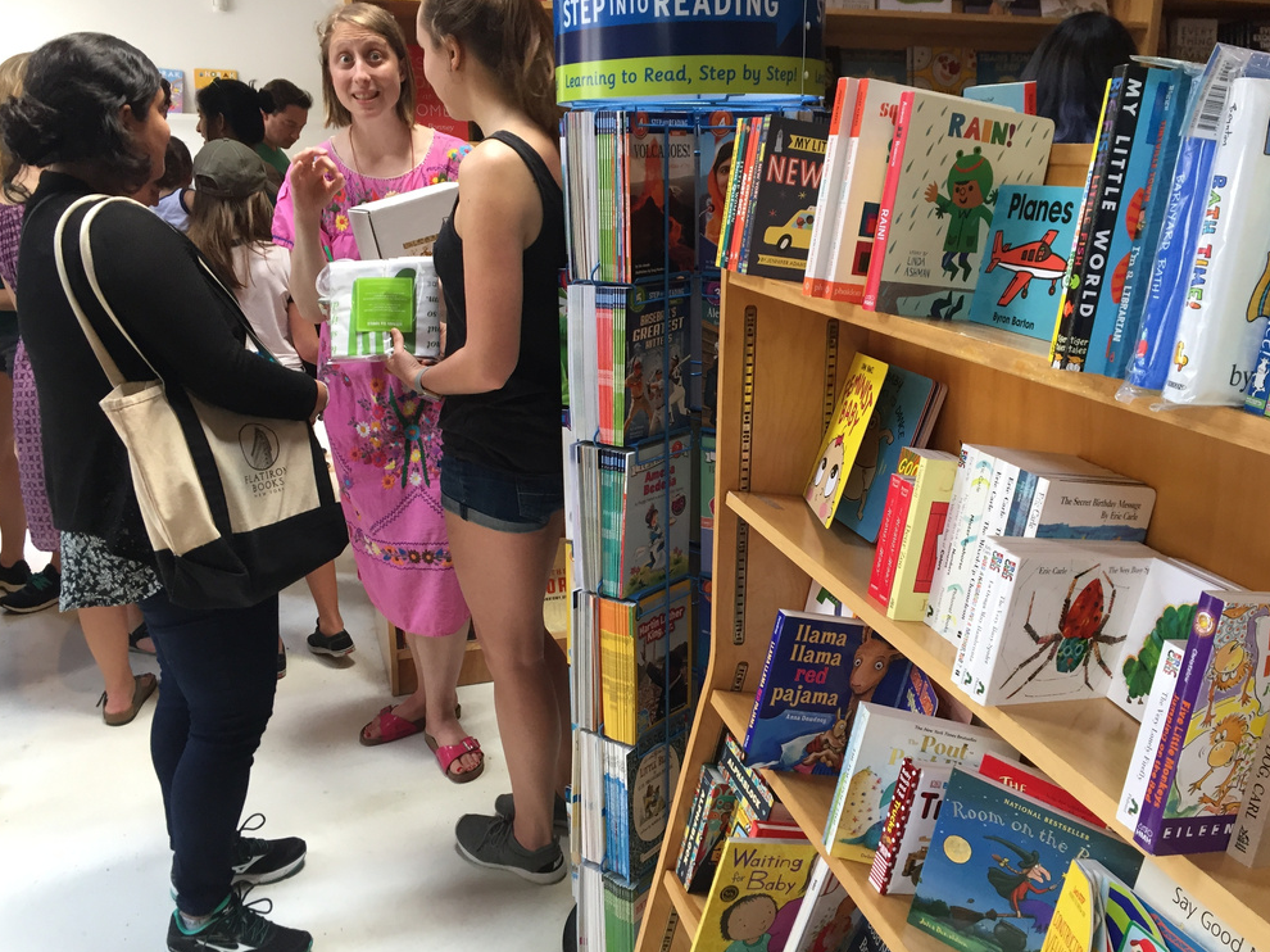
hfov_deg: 60.0
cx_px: 648
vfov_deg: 46.8
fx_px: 1100
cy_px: 464
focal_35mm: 30
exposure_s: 1/30
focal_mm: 4.2
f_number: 2.2
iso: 40
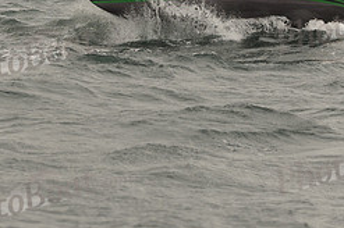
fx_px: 2357
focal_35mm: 247
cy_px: -34
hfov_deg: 8.3
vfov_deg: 5.5
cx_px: 203
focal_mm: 70
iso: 200
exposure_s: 1/1000
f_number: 4
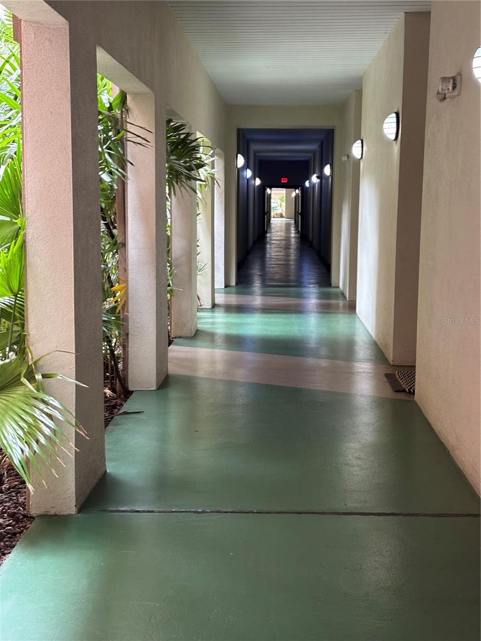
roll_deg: -0.3
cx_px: 240
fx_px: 963
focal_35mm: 52
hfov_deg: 28.0
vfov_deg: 36.8
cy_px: 320
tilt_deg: -8.1
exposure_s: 1/60
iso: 160
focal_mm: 5.96
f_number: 1.6
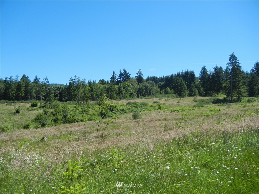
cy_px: 97
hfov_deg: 60.0
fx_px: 224
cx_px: 130
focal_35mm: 30
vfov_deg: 46.8
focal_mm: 5.4
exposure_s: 1/302
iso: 160
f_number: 7
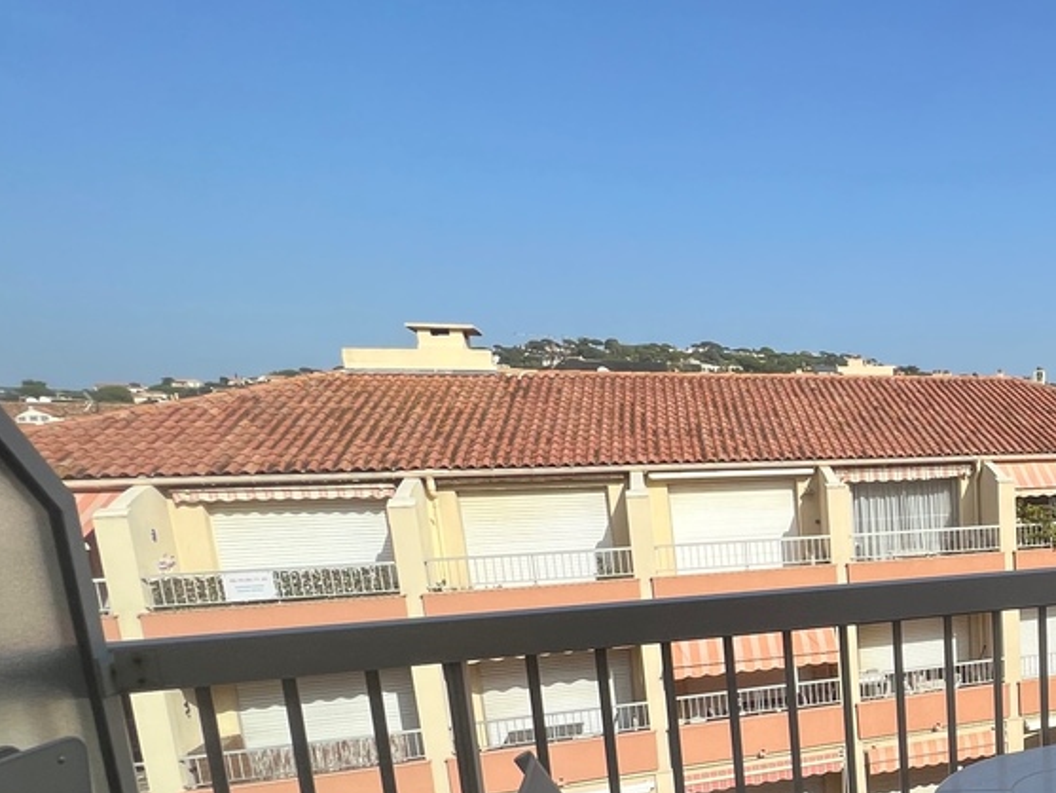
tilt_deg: -10.0
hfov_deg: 49.7
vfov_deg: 47.6
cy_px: 611
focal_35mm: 28
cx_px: 1088
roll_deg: +1.0
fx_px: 854
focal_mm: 1.57
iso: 32
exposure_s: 1/2222
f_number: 1.8
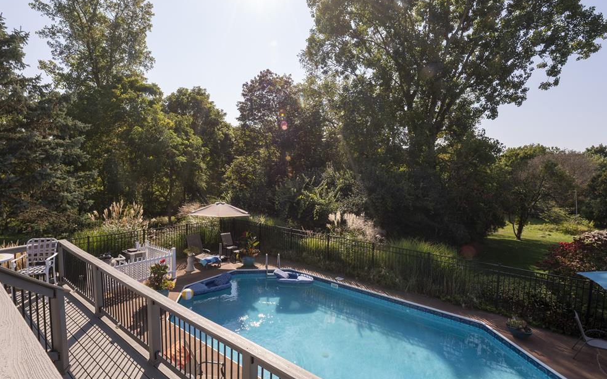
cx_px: 295
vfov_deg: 67.9
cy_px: 194
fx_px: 281
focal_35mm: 17
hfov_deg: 94.4
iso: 250
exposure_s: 1/200
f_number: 14
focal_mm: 16
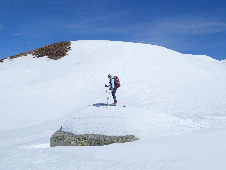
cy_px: 85
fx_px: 229
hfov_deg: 52.6
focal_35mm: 35
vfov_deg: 40.7
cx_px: 113
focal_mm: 6.42
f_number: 10
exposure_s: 1/400
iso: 100
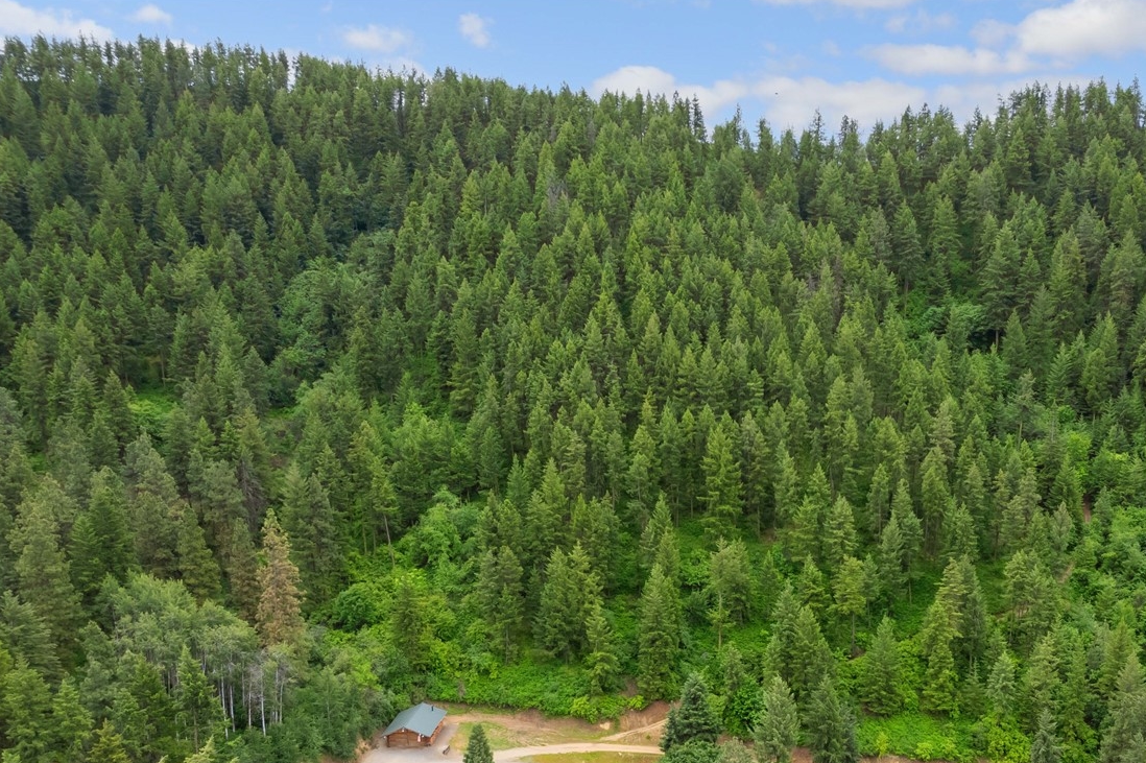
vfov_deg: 37.8
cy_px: 583
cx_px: 767
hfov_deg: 54.6
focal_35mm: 34
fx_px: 1082
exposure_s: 1/800
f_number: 2.8
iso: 100
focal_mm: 8.38
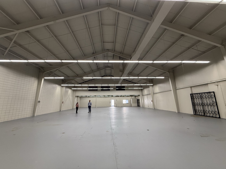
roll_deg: +1.1
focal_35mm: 14
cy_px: 84
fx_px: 91
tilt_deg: +11.3
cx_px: 113
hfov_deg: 102.1
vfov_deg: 85.7
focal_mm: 2.22
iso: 200
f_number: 2.2
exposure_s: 1/120
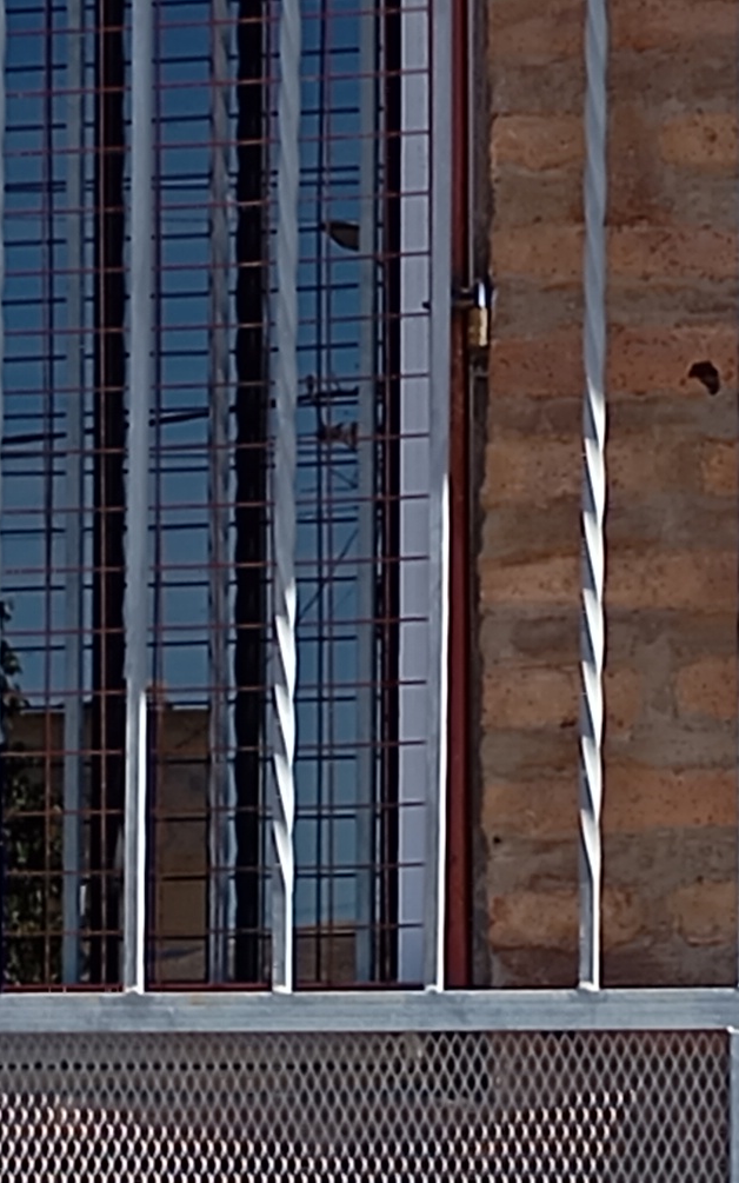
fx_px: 5833
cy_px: 822
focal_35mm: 181
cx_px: 541
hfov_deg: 7.2
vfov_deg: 11.6
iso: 101
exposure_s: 1/284
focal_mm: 4.27
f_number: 1.8
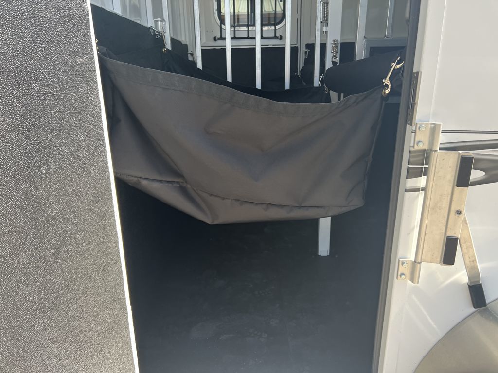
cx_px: 249
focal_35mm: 26
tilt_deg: -16.0
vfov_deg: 53.1
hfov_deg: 67.3
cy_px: 186
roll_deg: +1.4
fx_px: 374
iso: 50
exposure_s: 1/646
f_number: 1.5
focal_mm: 5.7
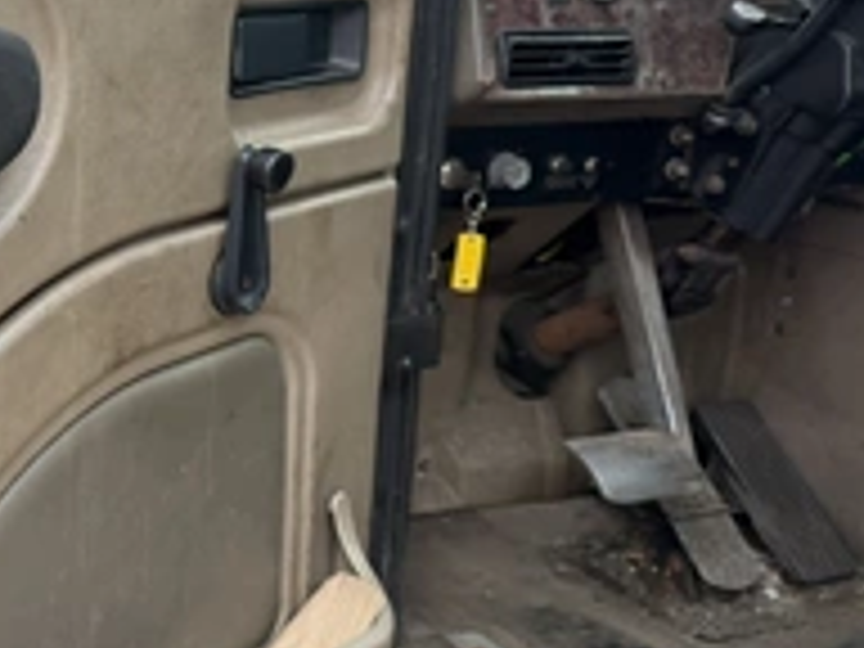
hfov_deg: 34.3
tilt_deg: -7.4
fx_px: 1248
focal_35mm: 50
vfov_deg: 29.0
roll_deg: +1.6
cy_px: 234
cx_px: -27
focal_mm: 6.76
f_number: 1.78
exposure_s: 1/207
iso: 125
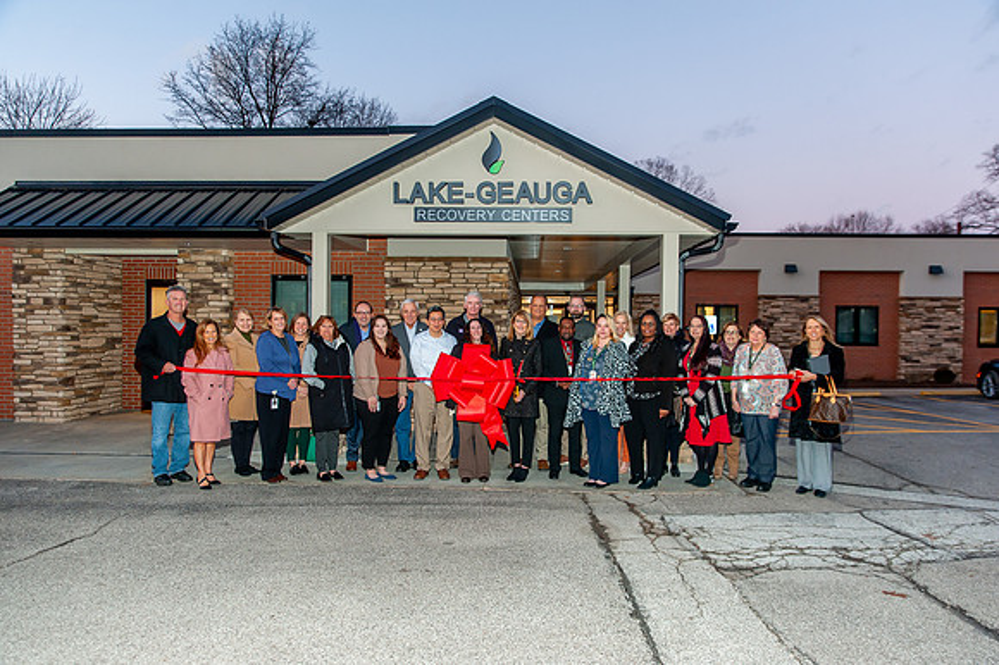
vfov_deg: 53.1
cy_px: 332
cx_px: 500
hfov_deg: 73.8
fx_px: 666
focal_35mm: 24
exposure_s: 1/160
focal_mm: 24
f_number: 2.8
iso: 800
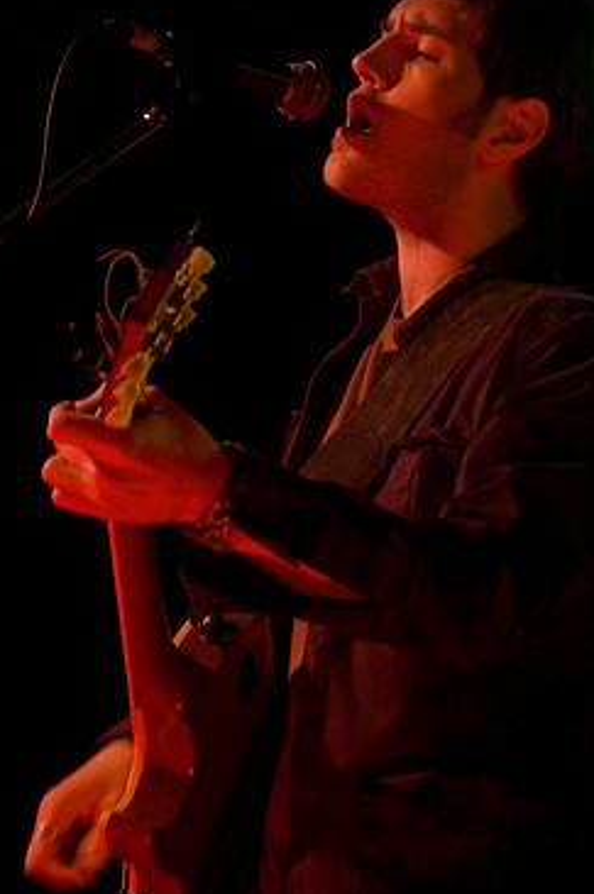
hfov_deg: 10.6
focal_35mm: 129
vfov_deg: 15.9
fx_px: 3202
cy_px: 403
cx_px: 343
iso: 800
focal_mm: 70
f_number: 2.8
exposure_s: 1/60
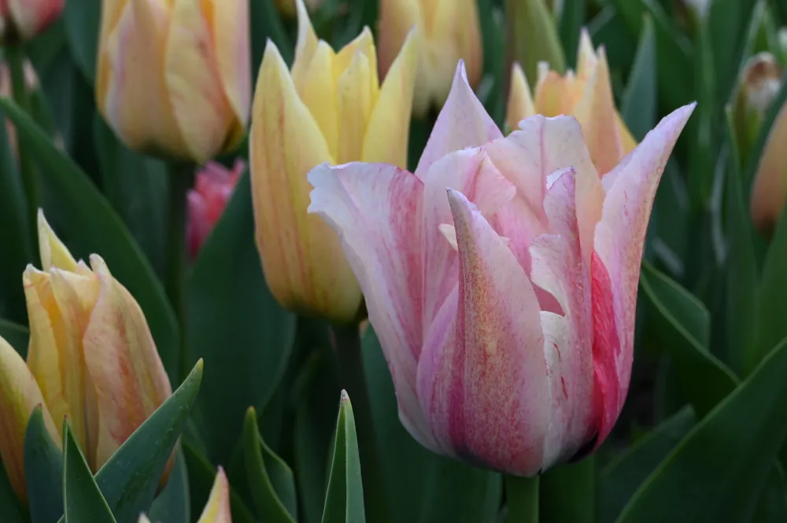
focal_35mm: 70
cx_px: 394
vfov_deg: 19.4
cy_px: 262
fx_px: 1529
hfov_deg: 28.9
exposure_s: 1/60
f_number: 16
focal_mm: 70
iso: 160
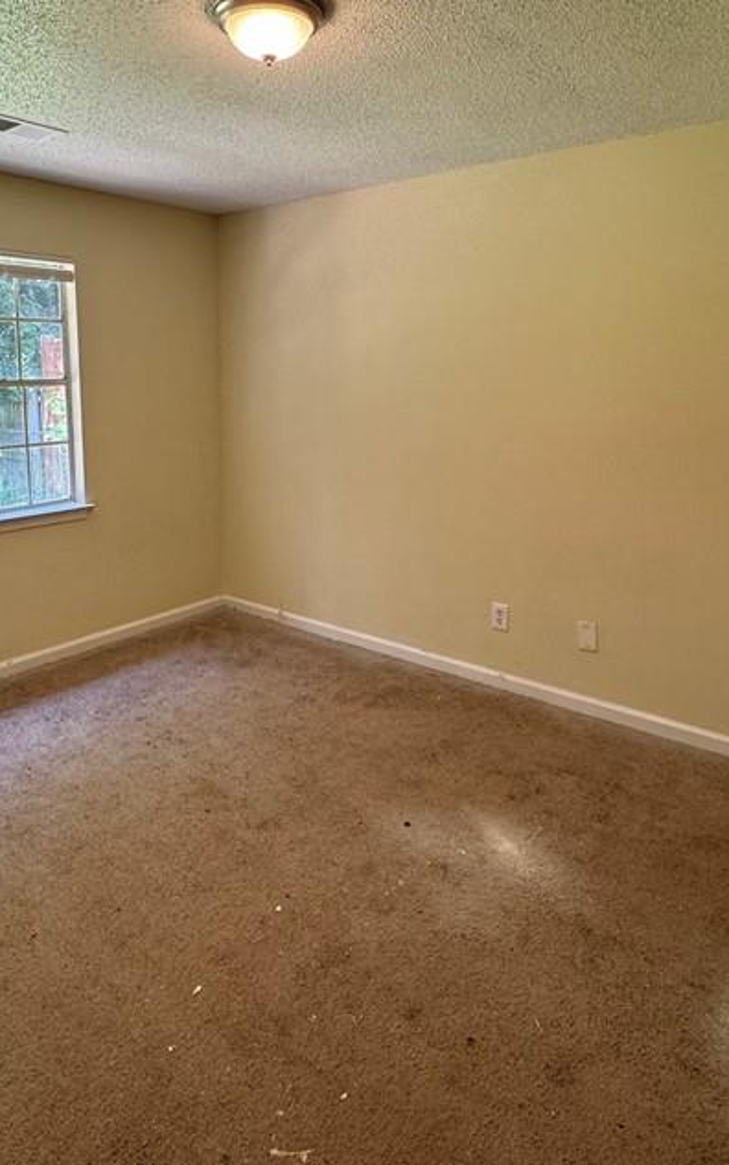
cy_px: 471
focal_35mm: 24
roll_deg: +0.1
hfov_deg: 50.6
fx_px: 762
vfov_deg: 74.0
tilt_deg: -8.6
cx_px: 278
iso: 160
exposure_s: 1/120
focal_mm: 2.22
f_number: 2.2
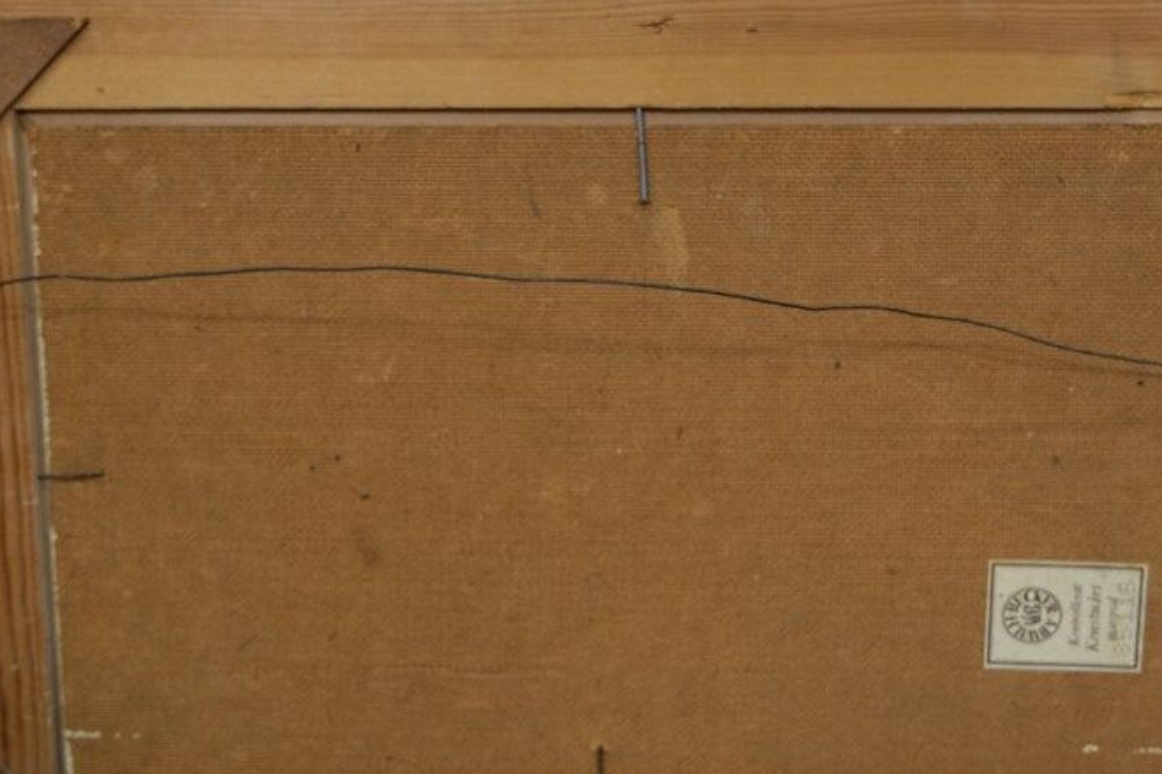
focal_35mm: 56
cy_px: 400
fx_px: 1807
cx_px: 654
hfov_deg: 35.6
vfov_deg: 24.2
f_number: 4
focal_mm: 19.2
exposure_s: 1/27
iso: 640
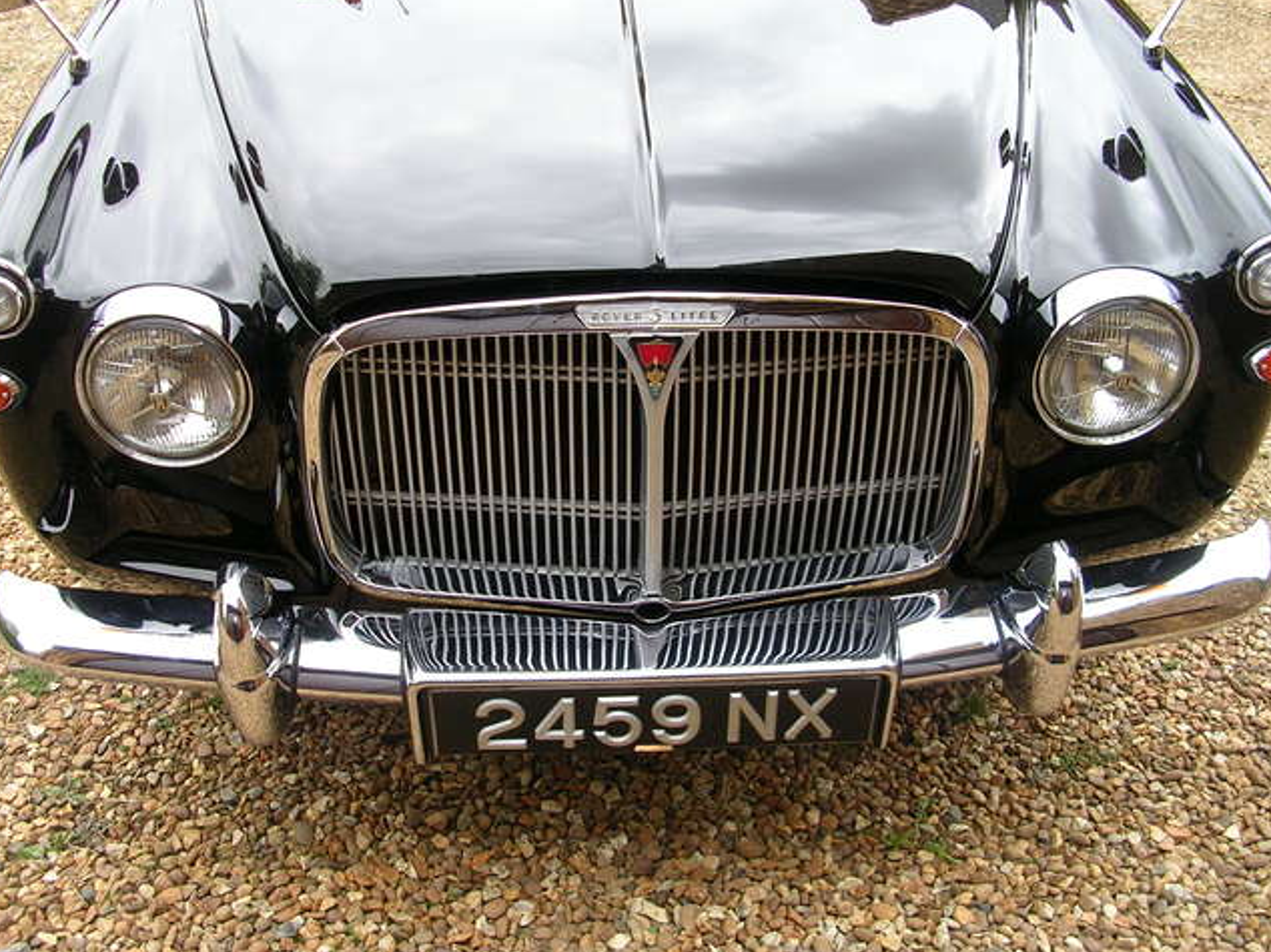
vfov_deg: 36.8
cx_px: 627
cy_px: 465
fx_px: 1431
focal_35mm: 39
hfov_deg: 47.9
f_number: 2.8
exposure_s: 1/141
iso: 50
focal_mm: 5.8
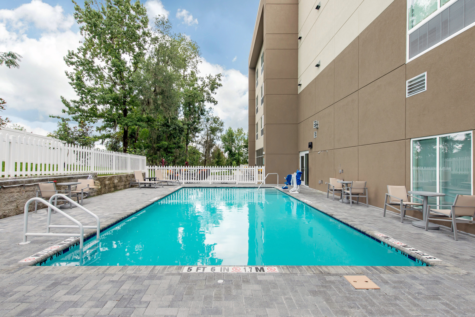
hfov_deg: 100.4
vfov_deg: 77.4
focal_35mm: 15
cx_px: 238
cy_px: 158
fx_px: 198
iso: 400
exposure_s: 1/125
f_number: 11
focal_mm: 15
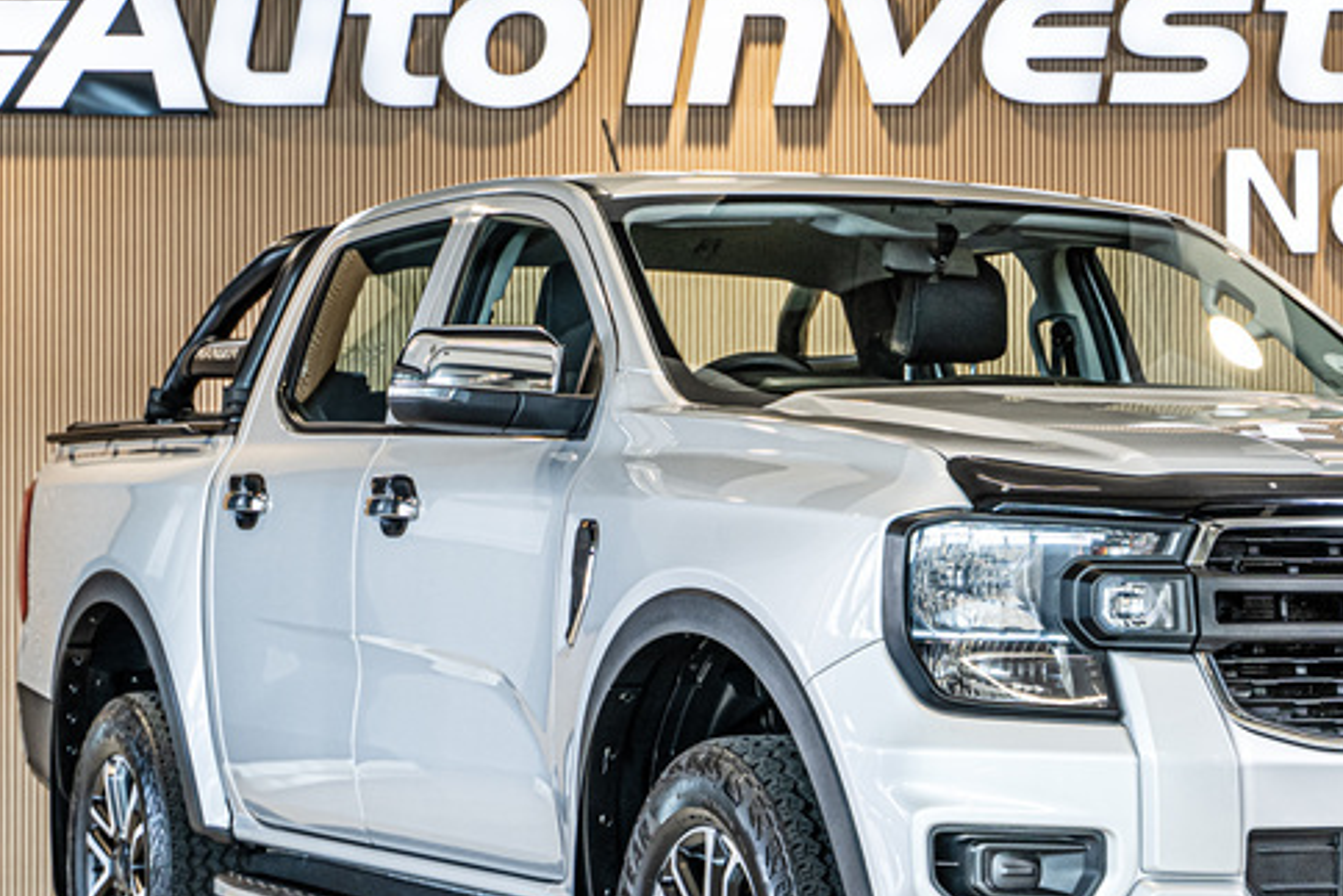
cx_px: 995
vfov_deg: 12.2
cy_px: 502
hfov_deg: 18.2
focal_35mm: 112
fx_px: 4179
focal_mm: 53
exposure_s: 1/125
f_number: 4
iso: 640
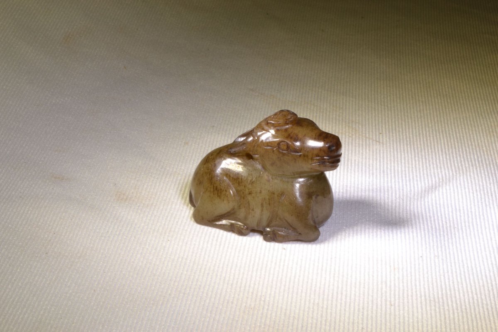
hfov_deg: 24.6
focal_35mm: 82
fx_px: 1141
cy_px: 166
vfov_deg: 16.6
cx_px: 249
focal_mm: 55
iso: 200
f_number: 36
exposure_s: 1/25
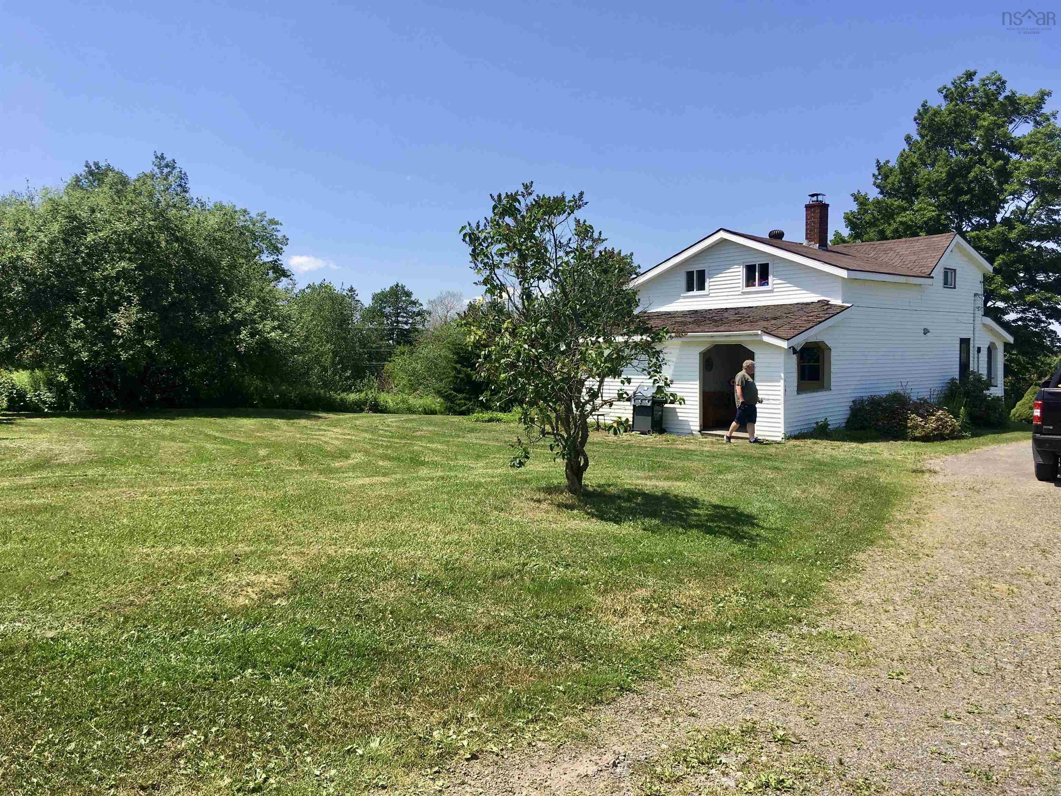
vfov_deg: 48.2
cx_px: 530
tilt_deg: -2.8
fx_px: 889
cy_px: 398
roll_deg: +0.5
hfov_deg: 61.7
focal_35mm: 29
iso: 25
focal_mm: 4.15
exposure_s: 1/1570
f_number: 2.2
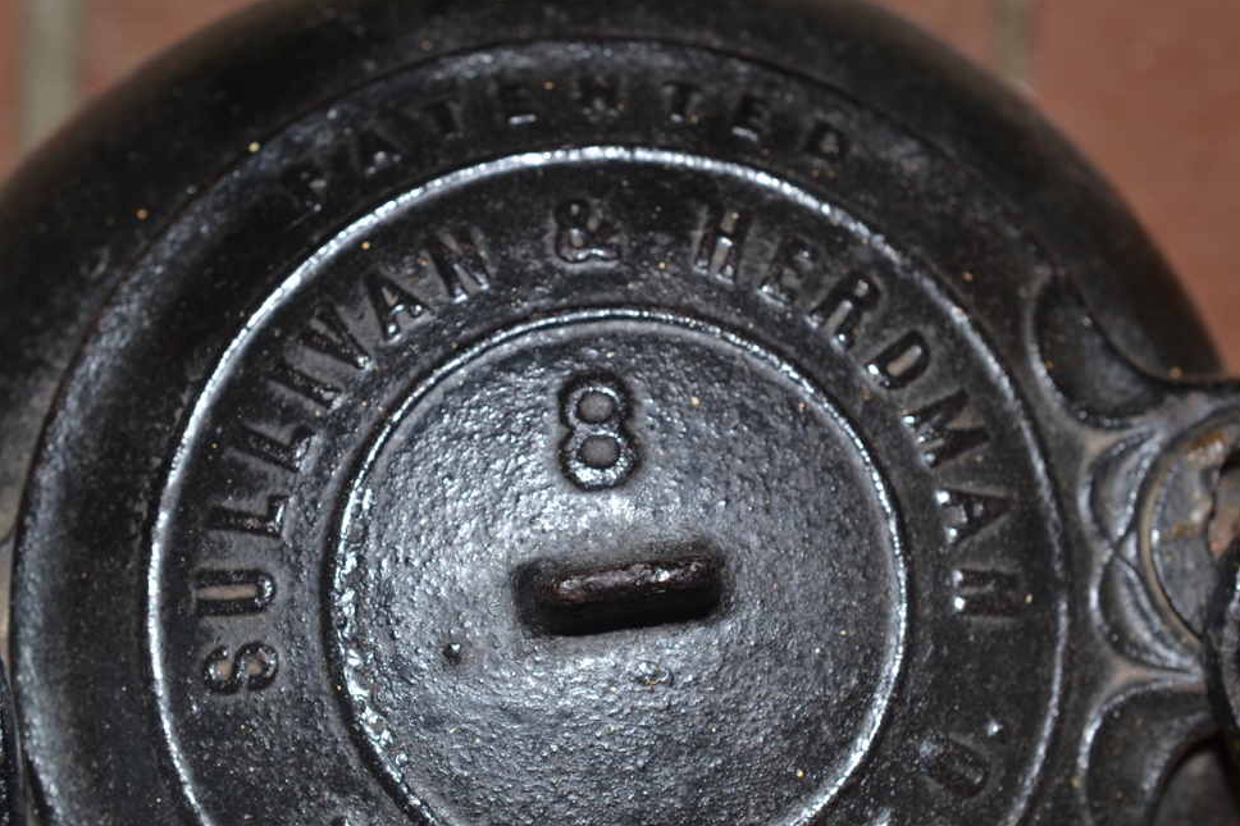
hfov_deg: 32.4
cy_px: 404
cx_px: 619
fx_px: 2135
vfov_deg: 21.9
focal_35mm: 62
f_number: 8
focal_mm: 40
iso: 100
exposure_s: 1/60
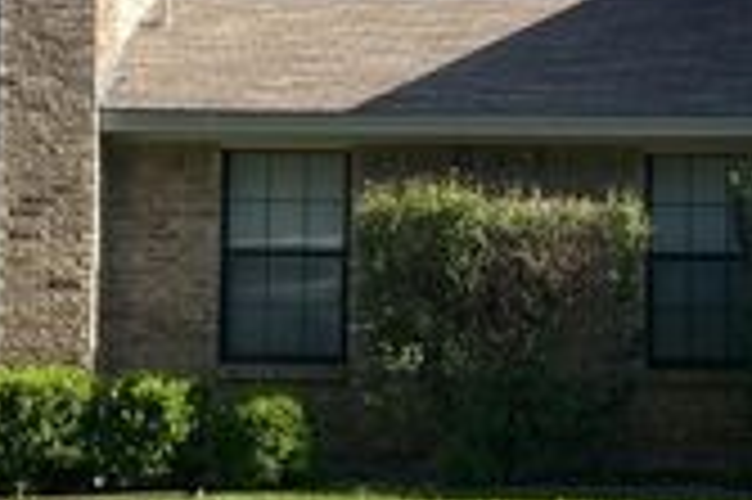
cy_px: 133
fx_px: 1690
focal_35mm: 81
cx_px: 482
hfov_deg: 25.0
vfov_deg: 16.7
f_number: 1.6
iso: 50
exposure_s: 1/2463
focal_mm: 5.1
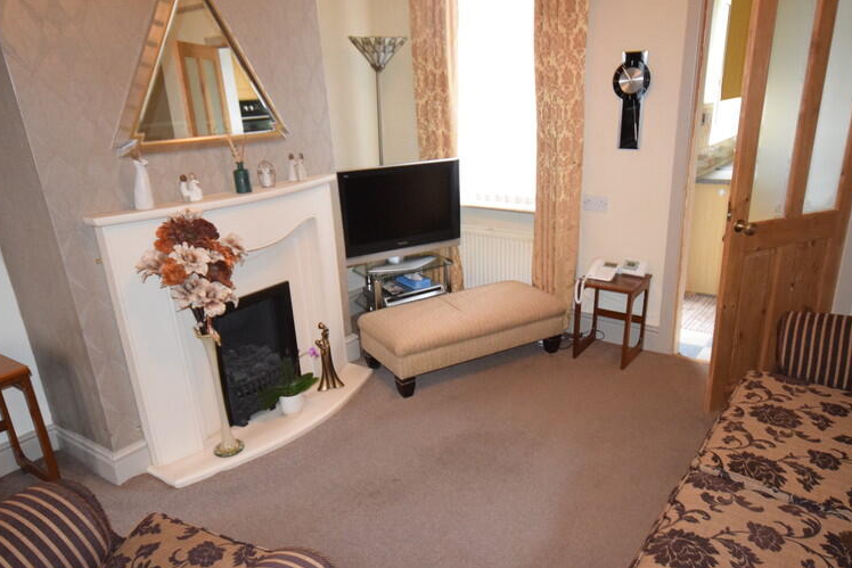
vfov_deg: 48.4
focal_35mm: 27
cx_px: 440
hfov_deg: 68.0
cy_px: 317
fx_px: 632
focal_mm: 13
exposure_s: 1/60
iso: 2800
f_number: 4.5
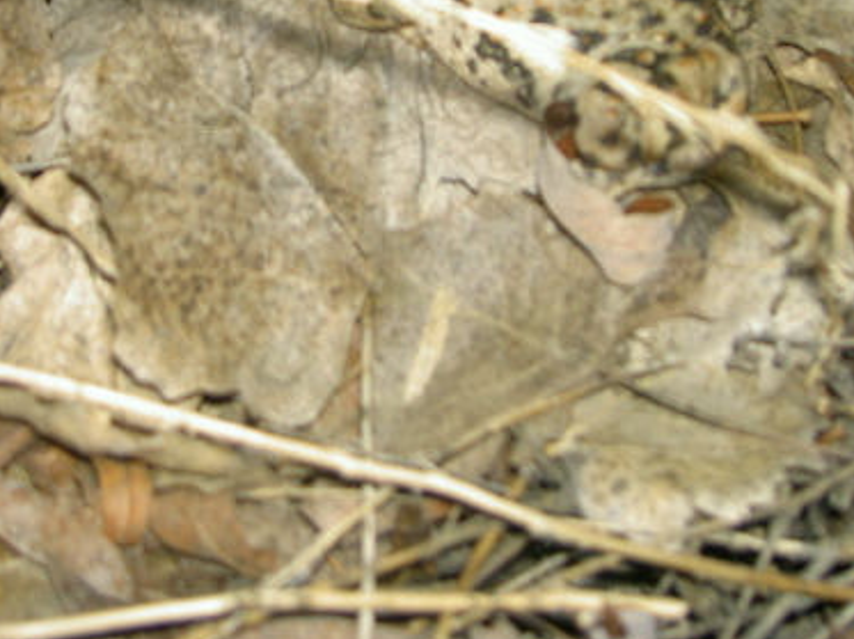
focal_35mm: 67
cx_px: 291
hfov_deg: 28.8
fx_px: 1651
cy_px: 121
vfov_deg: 21.6
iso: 100
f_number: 2.8
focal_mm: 8
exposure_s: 1/60
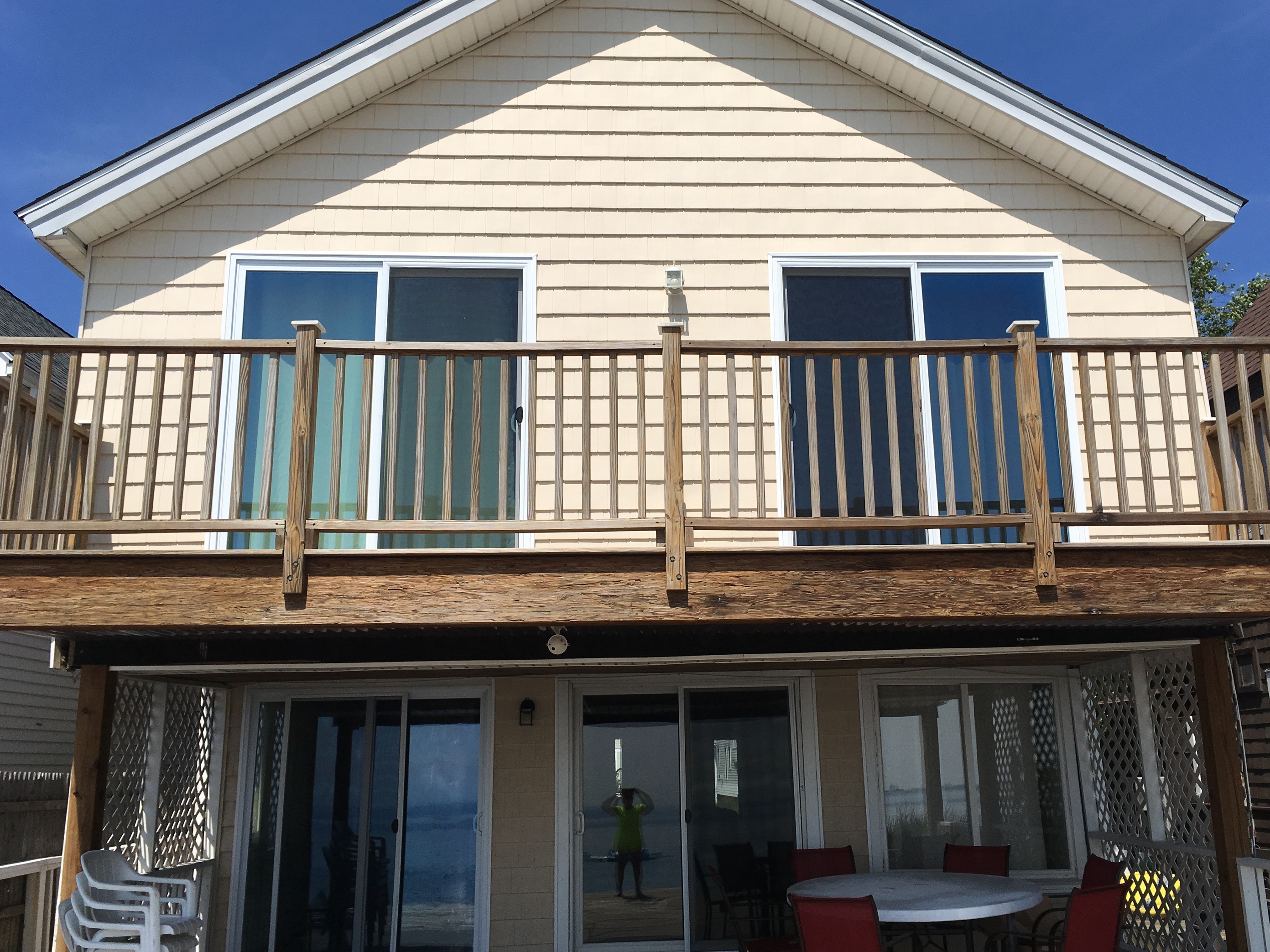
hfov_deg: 56.8
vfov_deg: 44.2
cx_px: 683
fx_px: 1174
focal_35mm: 32
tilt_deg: +12.4
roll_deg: -0.5
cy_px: 479
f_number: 2.2
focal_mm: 4.15
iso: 25
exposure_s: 1/3344
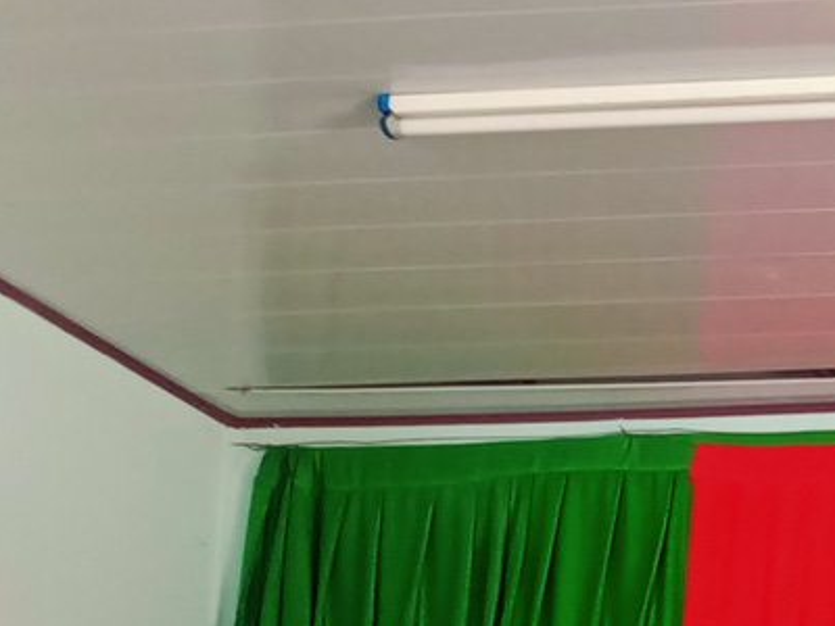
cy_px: 981
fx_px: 3377
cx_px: 1651
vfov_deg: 10.2
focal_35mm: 140
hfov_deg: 12.5
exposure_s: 1/33.3
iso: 368
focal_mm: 4.05
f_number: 1.8
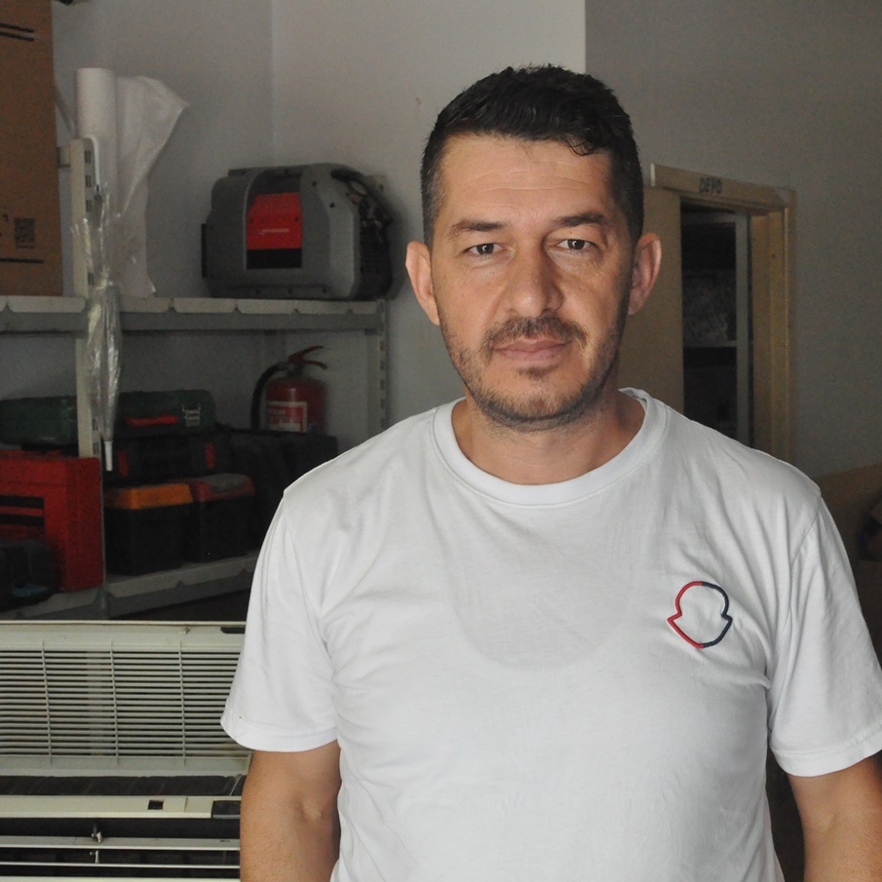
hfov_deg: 33.9
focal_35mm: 50
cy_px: 440
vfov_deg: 34.0
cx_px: 537
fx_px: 1441
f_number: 5.6
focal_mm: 26
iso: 3200
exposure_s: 1/80
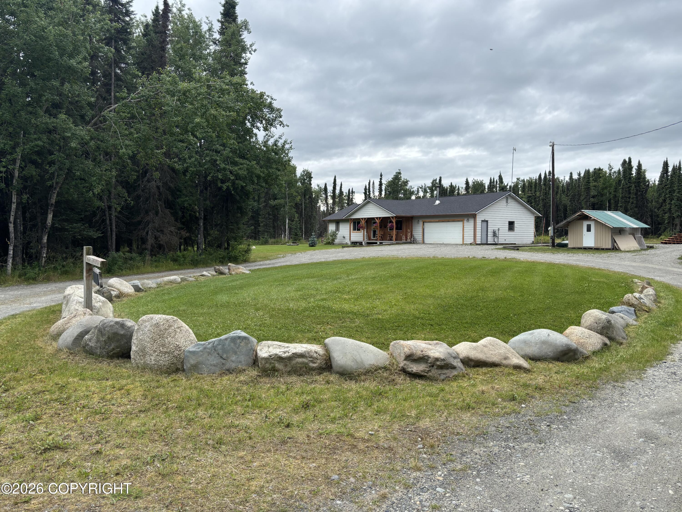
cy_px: 256
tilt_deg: -3.3
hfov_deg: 67.3
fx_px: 512
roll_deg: -0.7
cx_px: 341
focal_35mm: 26
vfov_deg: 53.1
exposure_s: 1/1567
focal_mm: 5.96
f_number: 1.6
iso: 50
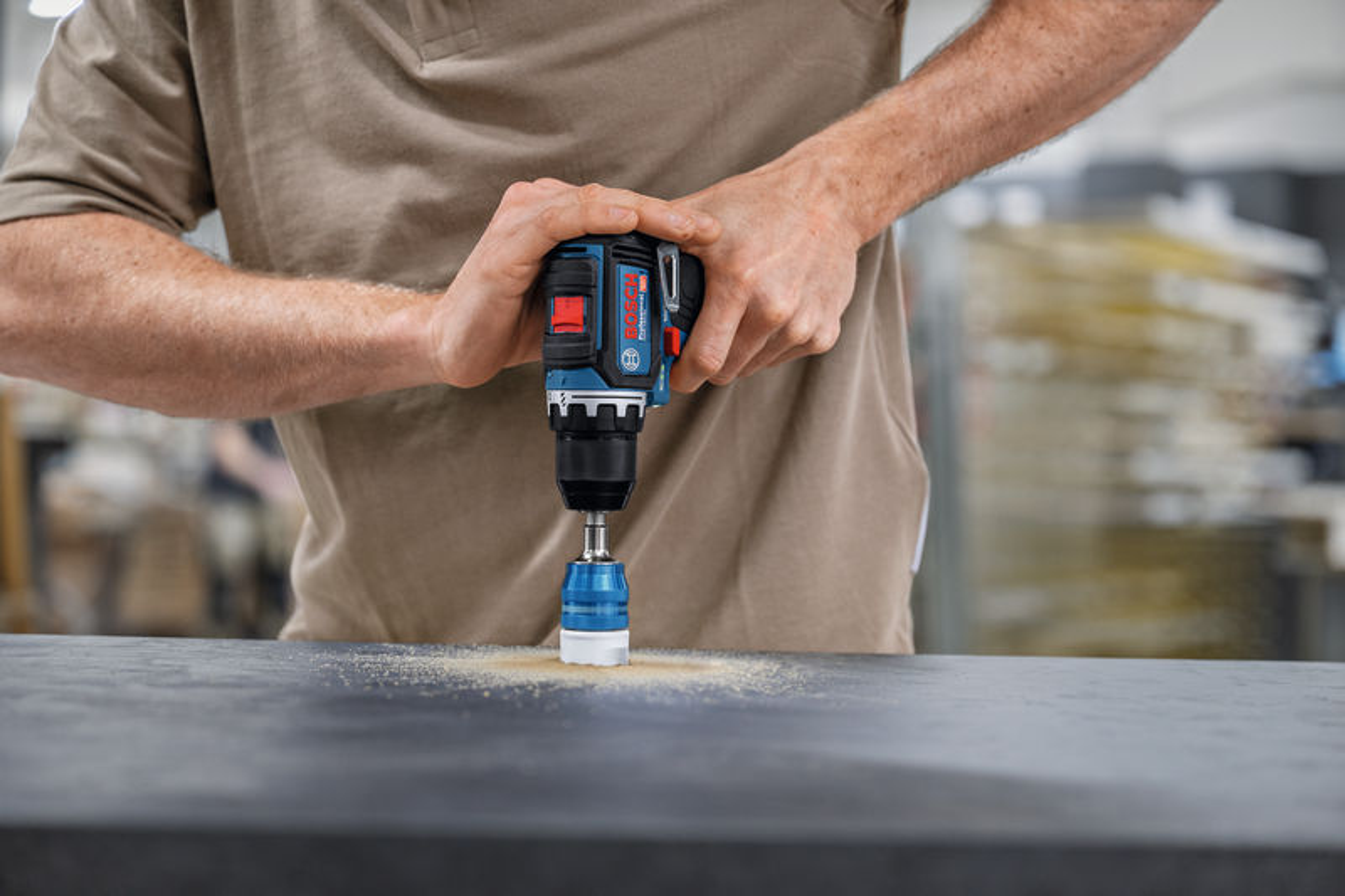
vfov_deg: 19.4
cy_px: 448
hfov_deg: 28.8
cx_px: 672
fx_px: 2615
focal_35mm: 70
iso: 800
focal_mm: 70
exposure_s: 1/100
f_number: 3.2
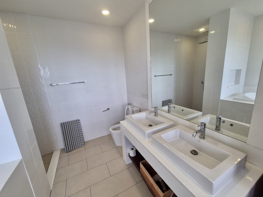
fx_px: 99
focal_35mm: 13
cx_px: 132
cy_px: 98
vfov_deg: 89.9
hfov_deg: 106.2
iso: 50
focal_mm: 2.2
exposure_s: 1/102
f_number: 2.2
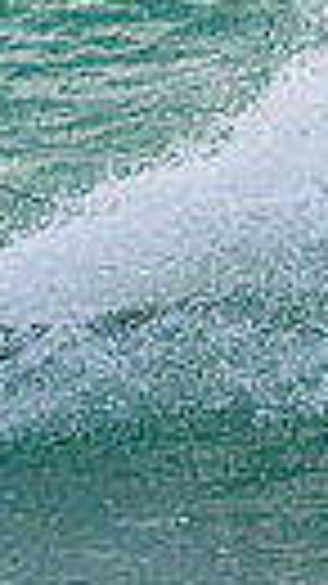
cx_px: -478
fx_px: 79484
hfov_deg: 0.2
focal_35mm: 5134
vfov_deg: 0.4
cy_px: -37
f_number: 11
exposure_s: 1/2000
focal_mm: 800
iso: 1400
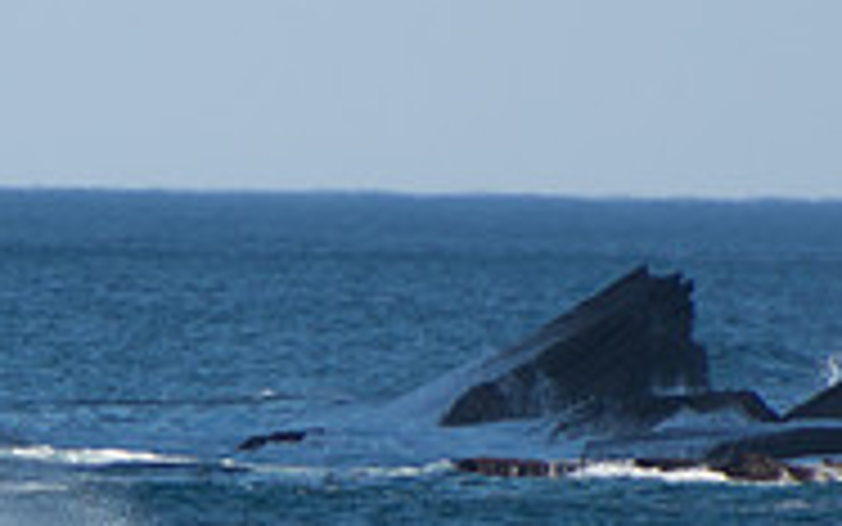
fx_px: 43498
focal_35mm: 1895
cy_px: 645
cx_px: -9
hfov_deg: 1.1
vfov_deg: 0.7
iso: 250
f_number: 5.6
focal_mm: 400
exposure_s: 1/1250
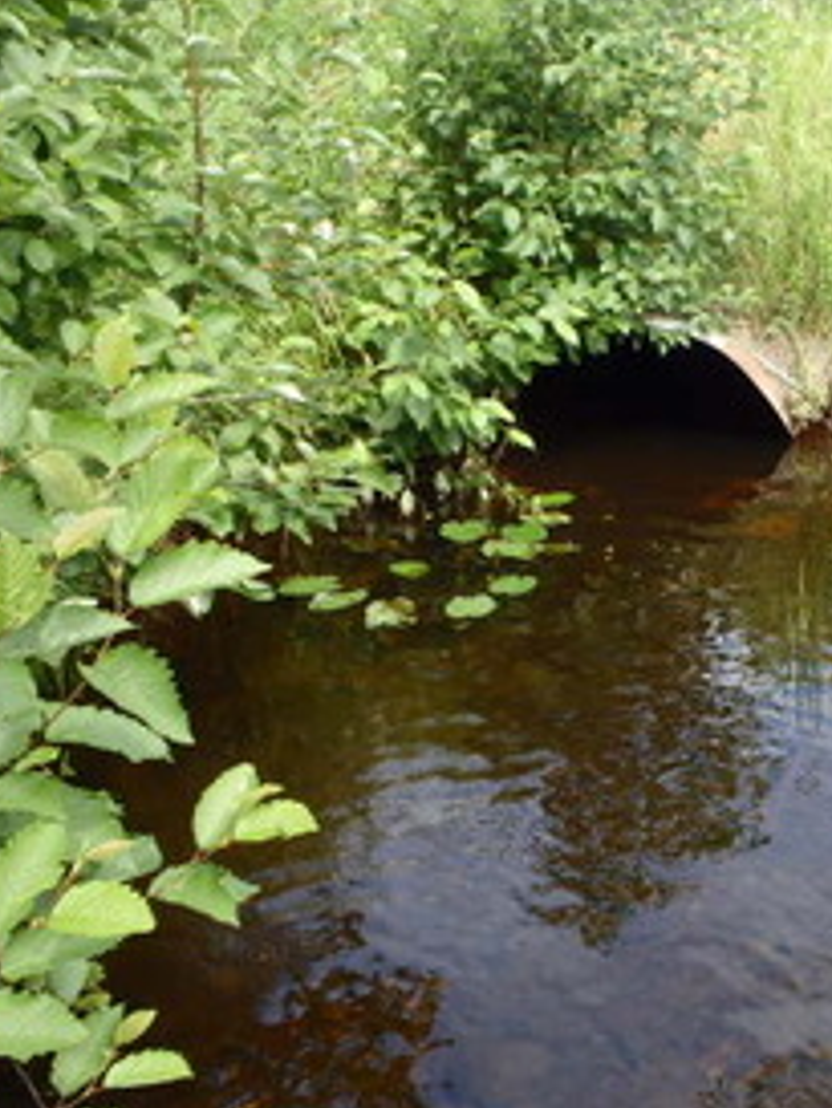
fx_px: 1313
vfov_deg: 45.8
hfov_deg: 33.9
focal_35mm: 41
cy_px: 564
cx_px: 694
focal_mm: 5
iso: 125
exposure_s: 1/160
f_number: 3.9
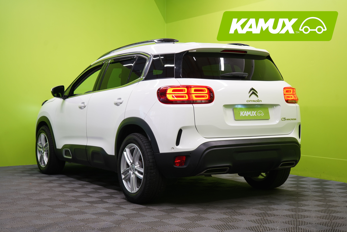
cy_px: 116
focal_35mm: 54
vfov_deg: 25.1
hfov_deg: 36.9
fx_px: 520
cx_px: 174
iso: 400
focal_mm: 54
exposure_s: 1/30
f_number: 5
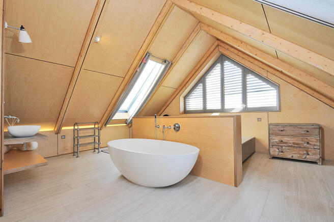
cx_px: 167
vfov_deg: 77.2
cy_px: 111
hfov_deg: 100.4
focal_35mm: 15
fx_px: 139
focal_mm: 10
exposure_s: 1/5
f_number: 11
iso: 200
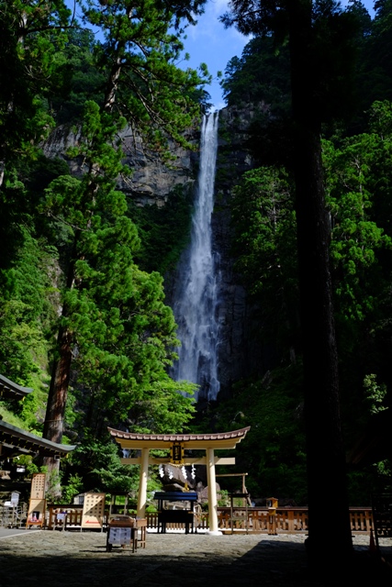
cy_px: 294
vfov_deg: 53.1
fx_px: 588
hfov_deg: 36.9
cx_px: 196
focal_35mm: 36
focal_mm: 24.3
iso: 400
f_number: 7.1
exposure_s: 1/420
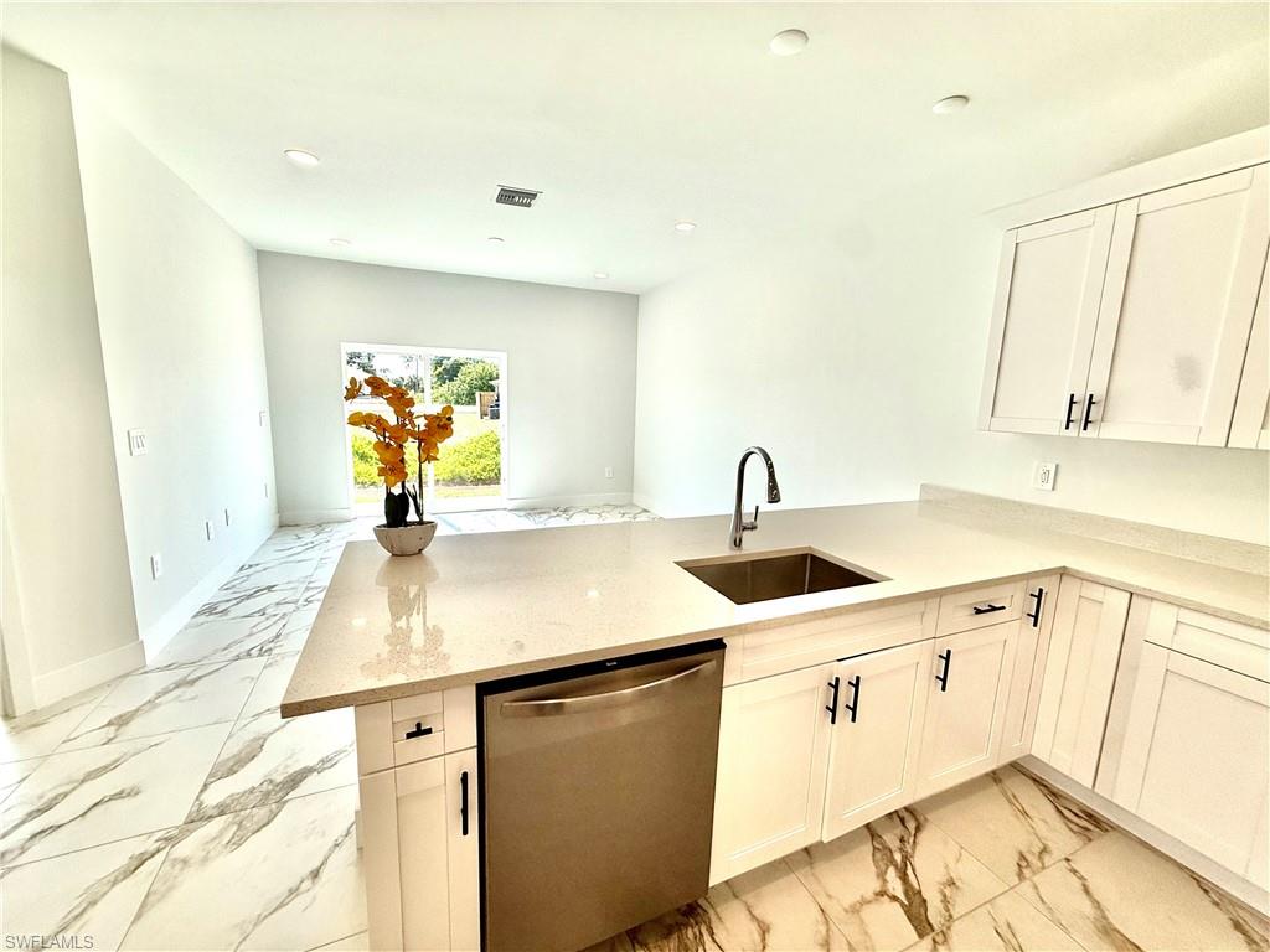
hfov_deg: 102.1
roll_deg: -3.0
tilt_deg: -8.1
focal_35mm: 14
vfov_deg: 85.7
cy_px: 476
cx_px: 635
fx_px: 514
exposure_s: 1/465
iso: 64
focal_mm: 2.22
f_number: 2.2
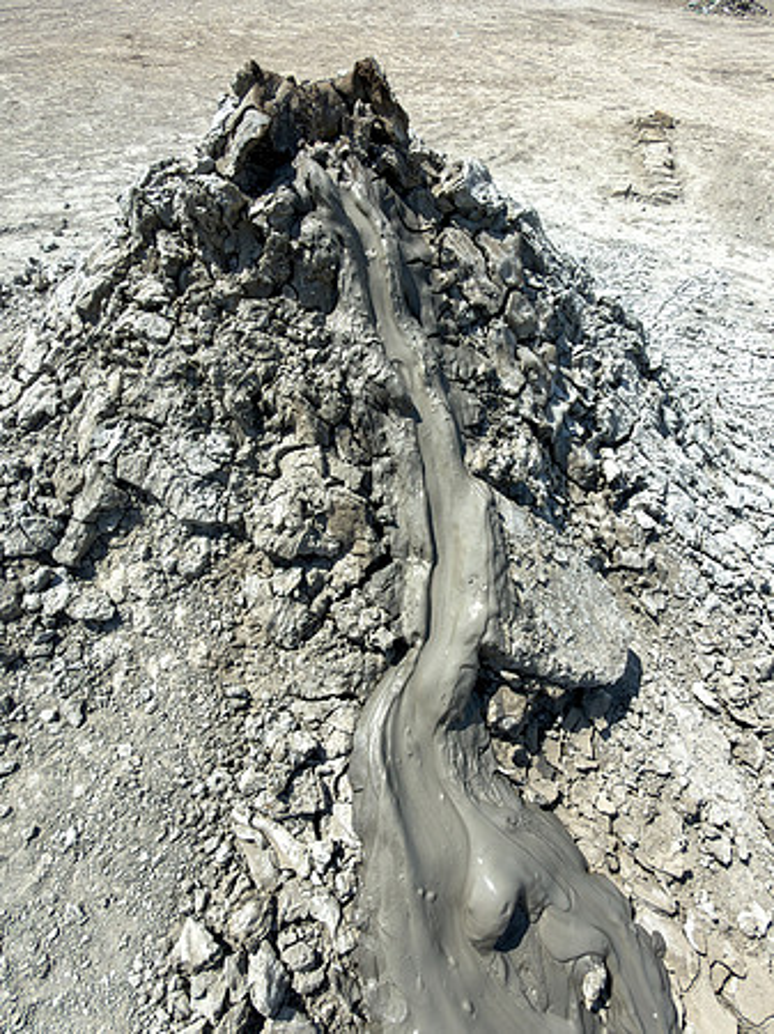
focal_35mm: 19
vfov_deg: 84.7
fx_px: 567
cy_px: 517
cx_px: 387
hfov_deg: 68.6
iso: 16
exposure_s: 1/950
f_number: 2.2
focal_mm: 2.22
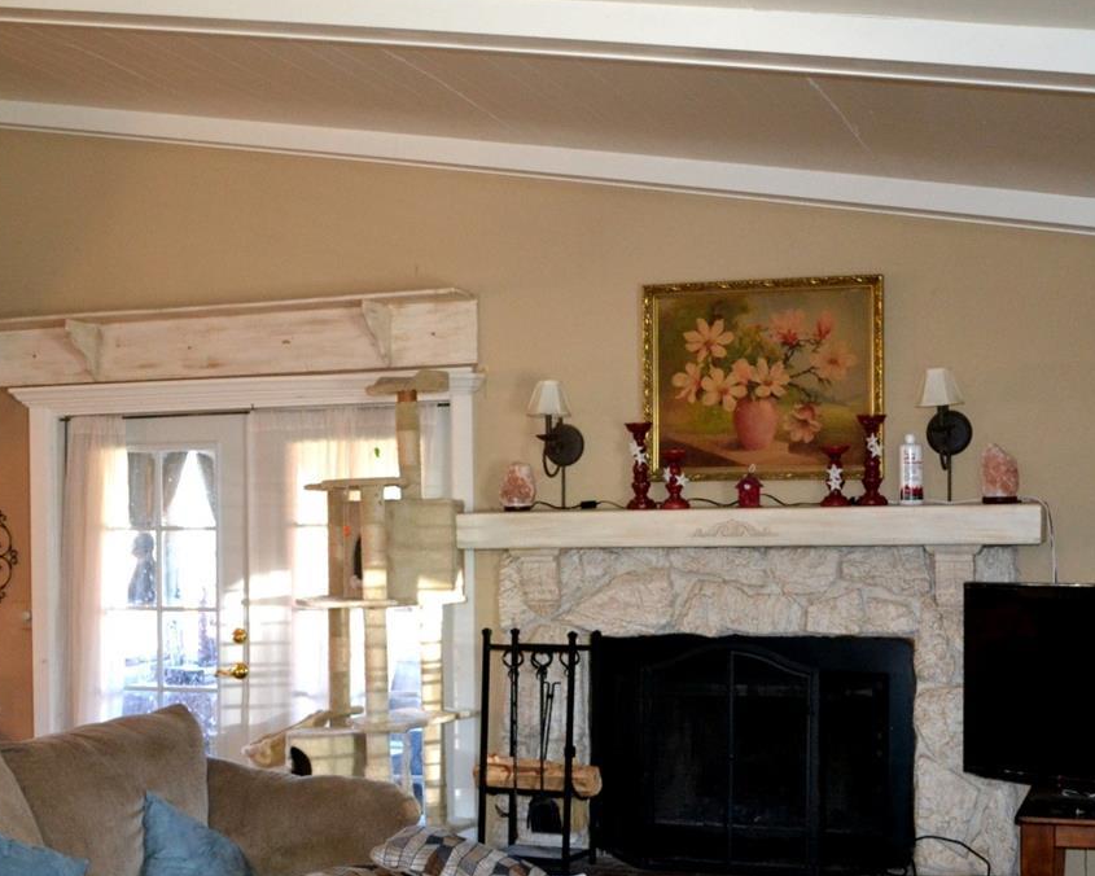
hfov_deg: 37.3
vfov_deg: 30.1
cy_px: 573
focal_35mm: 50
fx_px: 1620
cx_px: 538
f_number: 3.8
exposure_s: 1/60
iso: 1400
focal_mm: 20
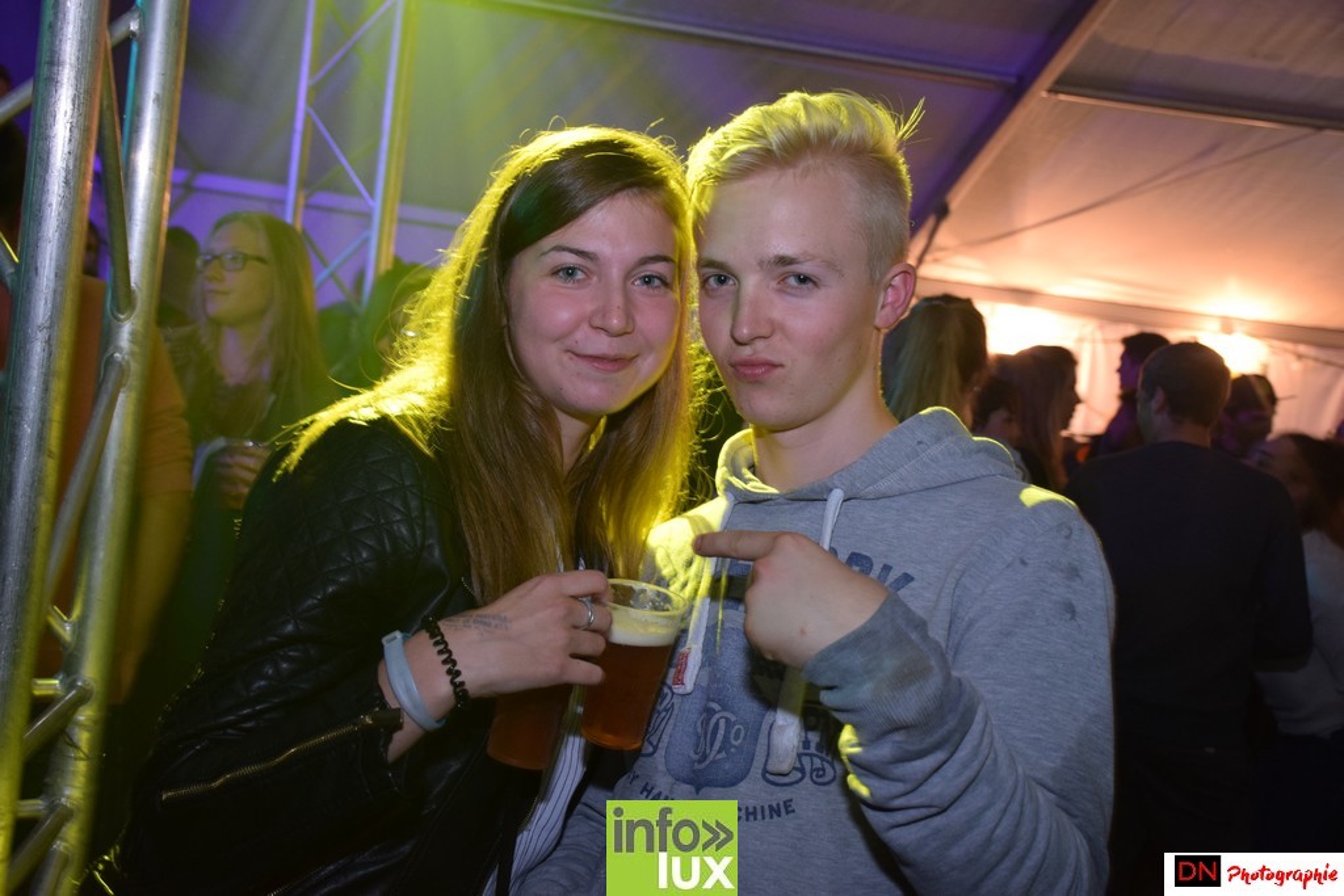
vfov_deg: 29.9
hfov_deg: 43.6
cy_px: 448
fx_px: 1680
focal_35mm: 45
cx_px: 672
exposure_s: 1/10
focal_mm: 30
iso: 800
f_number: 4.5
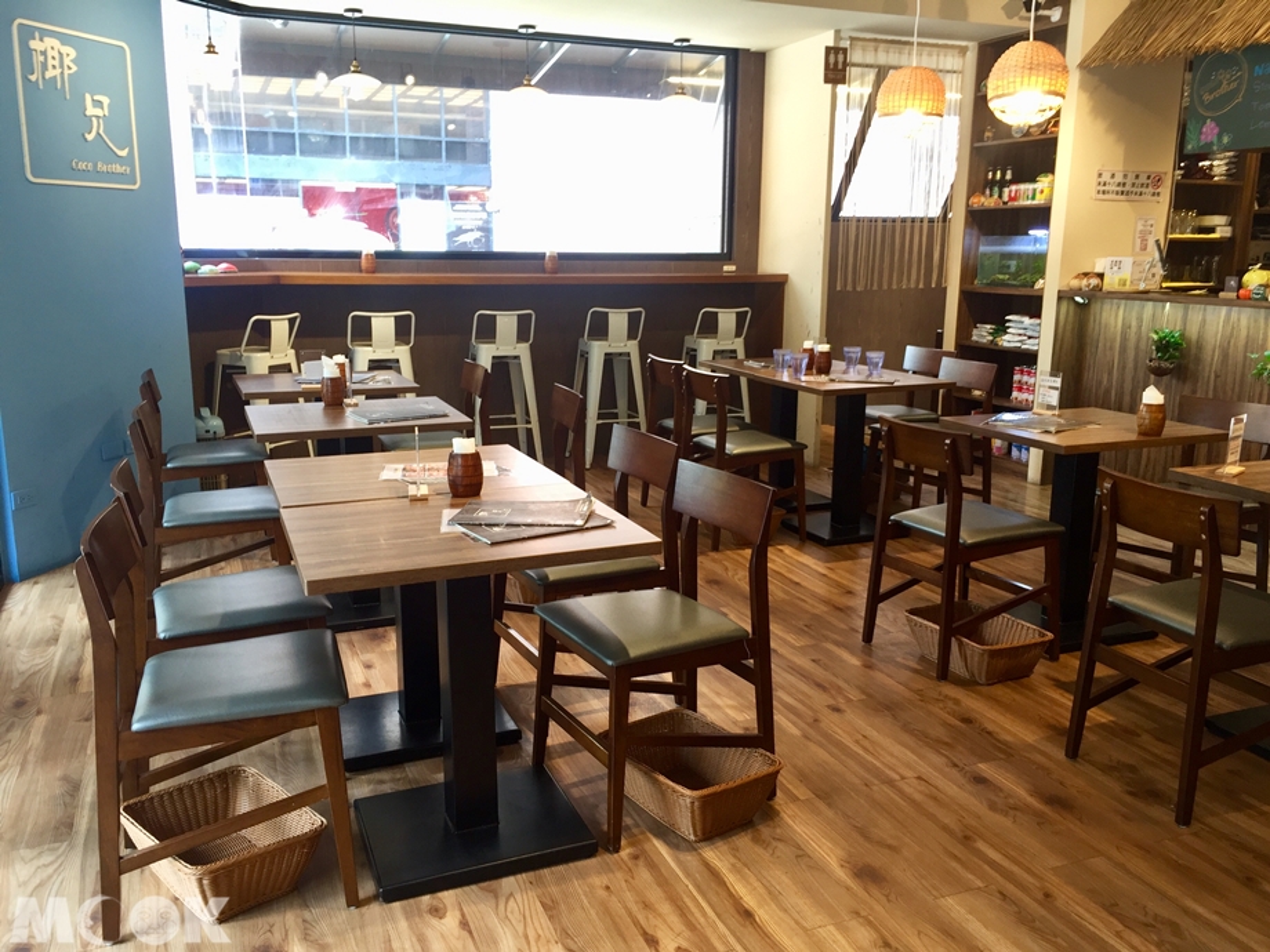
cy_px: 476
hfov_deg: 61.7
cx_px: 635
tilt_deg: -11.8
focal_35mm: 29
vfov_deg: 48.2
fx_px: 1064
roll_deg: -1.4
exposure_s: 1/30
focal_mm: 4.15
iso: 50
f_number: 2.2
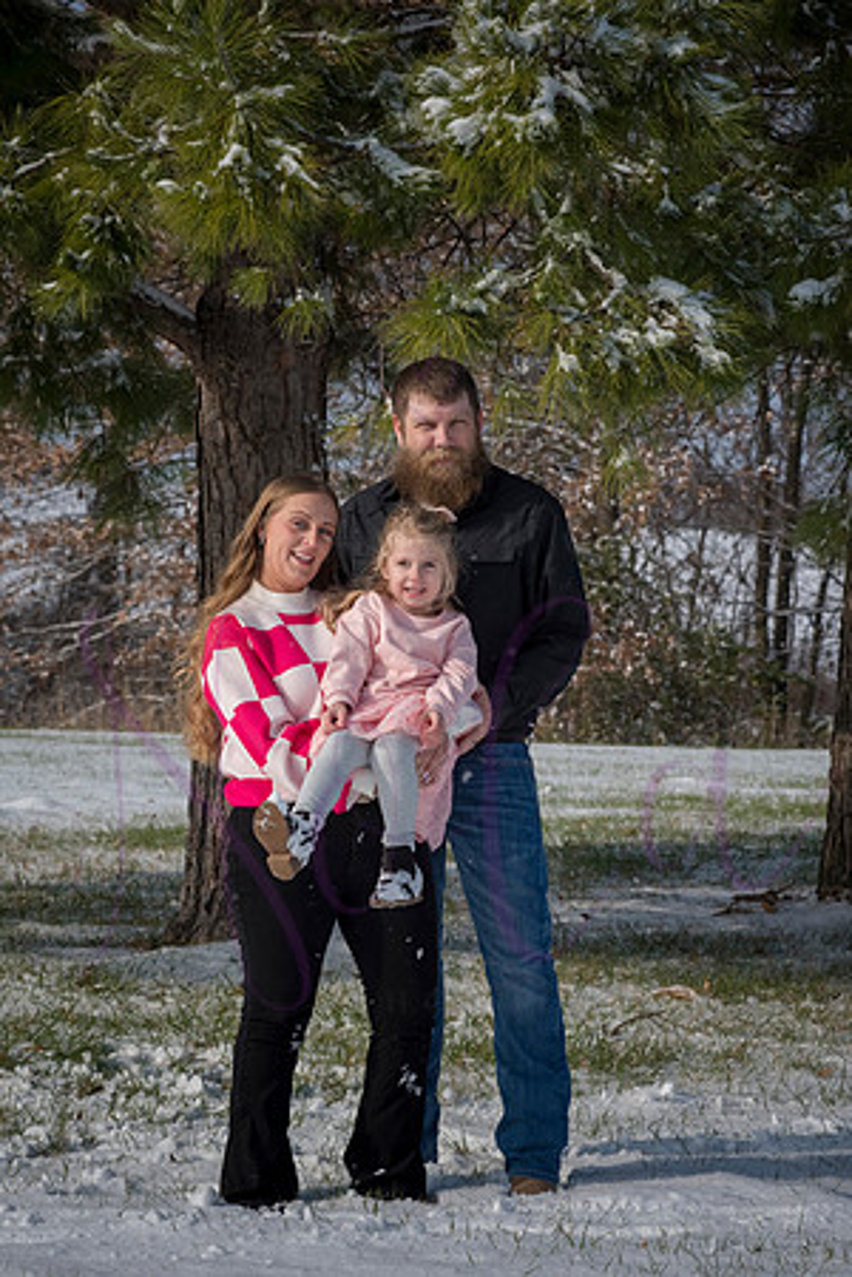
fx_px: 3976
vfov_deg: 18.3
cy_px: 638
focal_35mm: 112
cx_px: 426
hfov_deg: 12.2
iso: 640
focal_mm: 112
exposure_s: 1/1250
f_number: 11
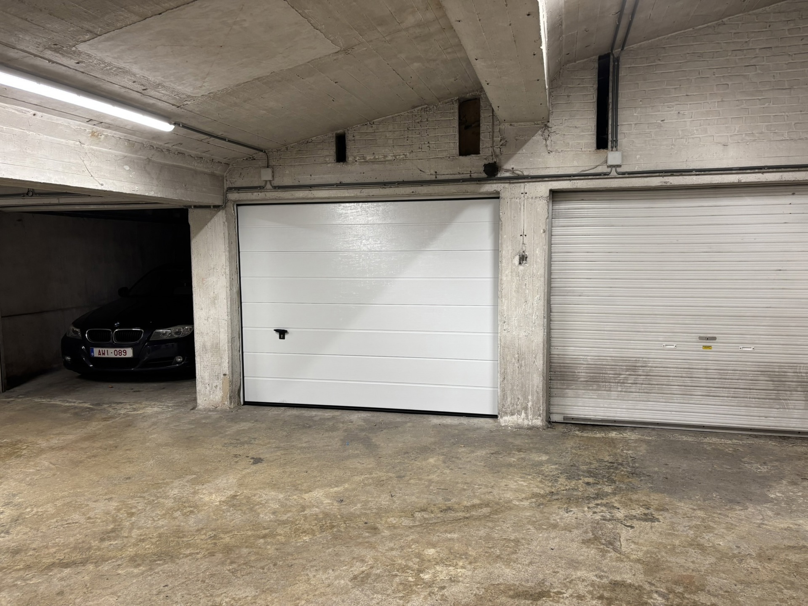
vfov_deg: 53.1
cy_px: 303
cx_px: 404
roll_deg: +1.1
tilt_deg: -4.7
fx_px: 607
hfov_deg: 67.3
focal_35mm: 26
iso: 160
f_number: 1.6
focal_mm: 5.96
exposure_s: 1/50
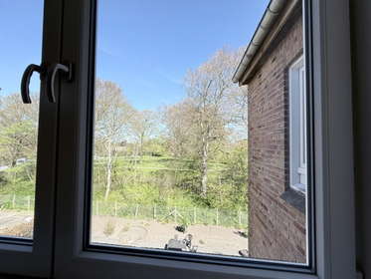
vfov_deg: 85.7
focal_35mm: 14
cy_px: 140
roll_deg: -1.8
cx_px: 186
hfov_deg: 102.0
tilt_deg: +2.5
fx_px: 150
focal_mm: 2.22
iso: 50
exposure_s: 1/694
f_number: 2.2
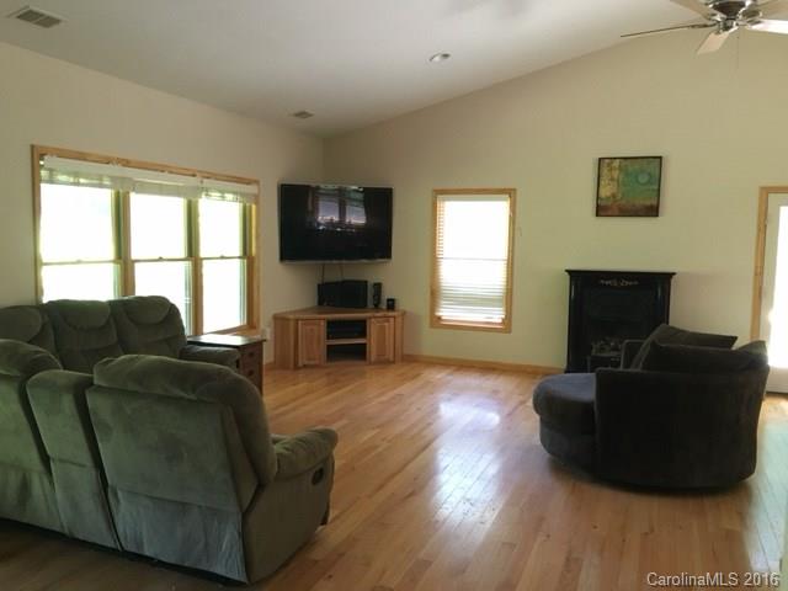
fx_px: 660
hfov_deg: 61.7
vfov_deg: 48.2
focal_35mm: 29
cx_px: 394
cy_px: 296
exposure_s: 1/17
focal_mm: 4.15
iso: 200
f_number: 2.2
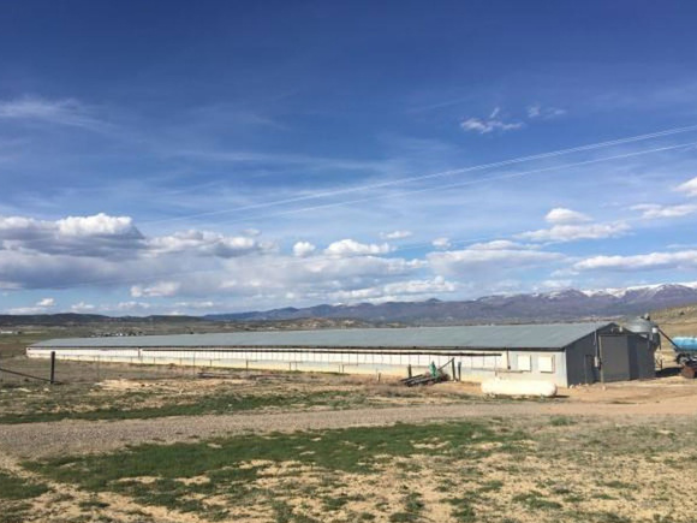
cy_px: 287
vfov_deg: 44.1
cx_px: 348
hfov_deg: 56.8
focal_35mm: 32
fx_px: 644
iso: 25
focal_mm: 4.15
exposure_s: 1/2564
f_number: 2.2
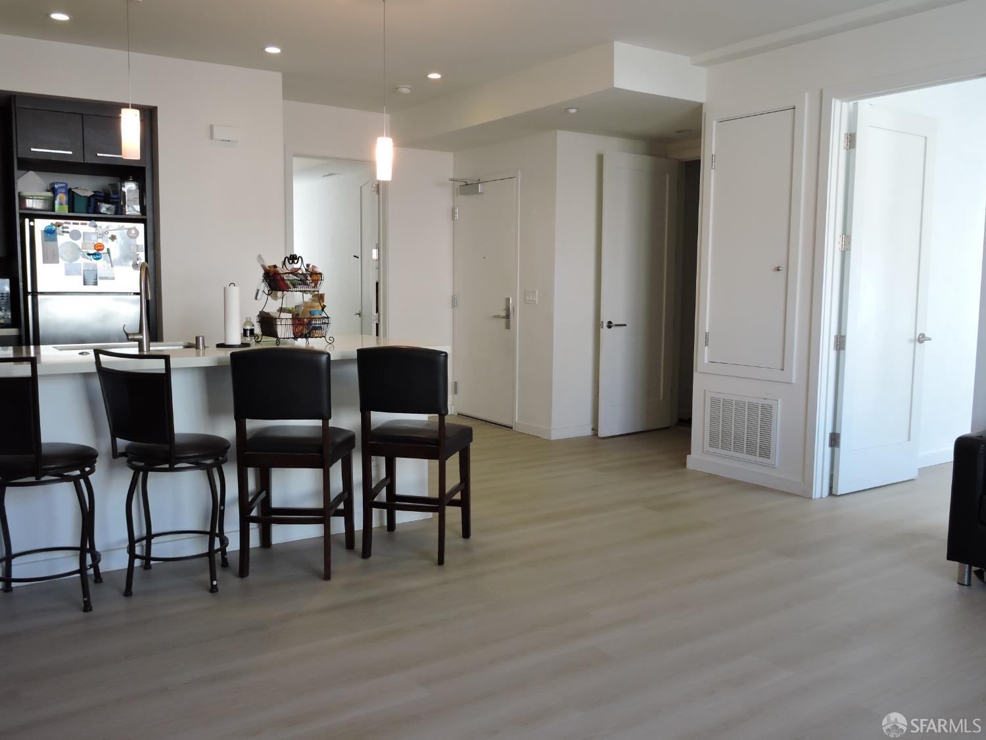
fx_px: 855
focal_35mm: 30
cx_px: 493
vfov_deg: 46.8
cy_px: 370
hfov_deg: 60.0
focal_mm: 5.4
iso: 140
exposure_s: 1/30
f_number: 3.5
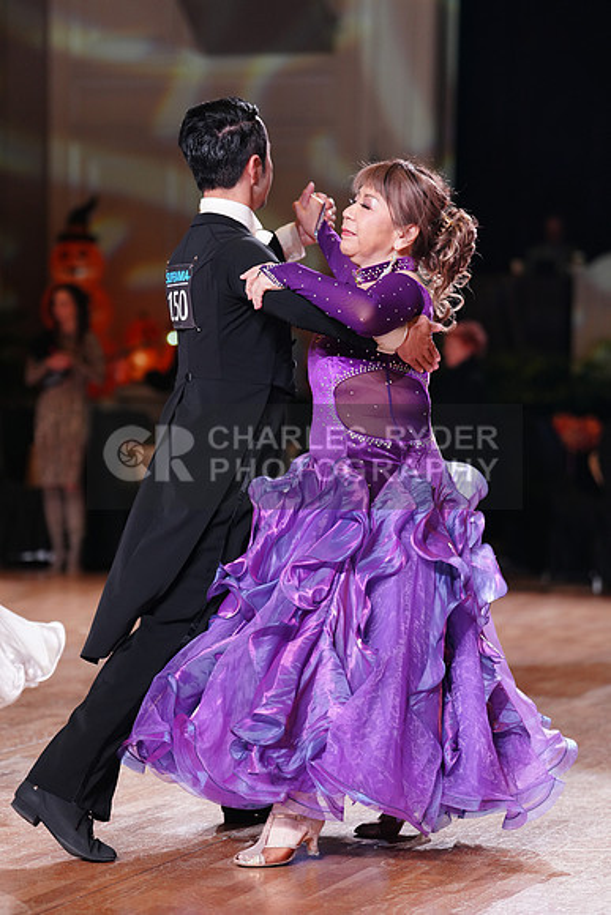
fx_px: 2799
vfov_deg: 18.6
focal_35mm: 110
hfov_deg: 12.5
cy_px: 458
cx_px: 306
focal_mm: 110
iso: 1250
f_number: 2.8
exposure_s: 1/400
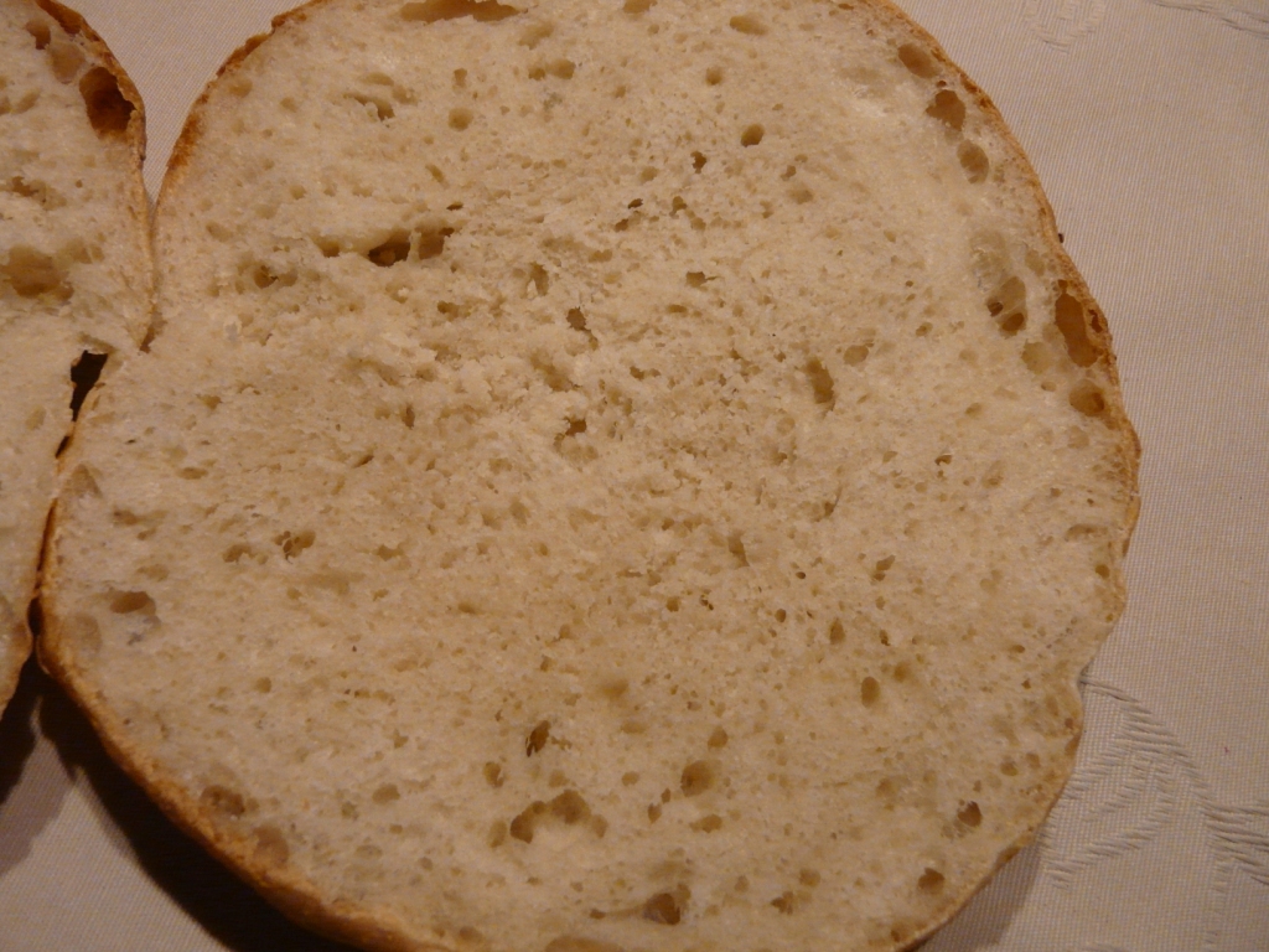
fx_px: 1026
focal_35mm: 28
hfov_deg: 63.4
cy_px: 476
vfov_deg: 49.7
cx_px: 634
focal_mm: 4.6
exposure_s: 1/30
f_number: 2.8
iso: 400
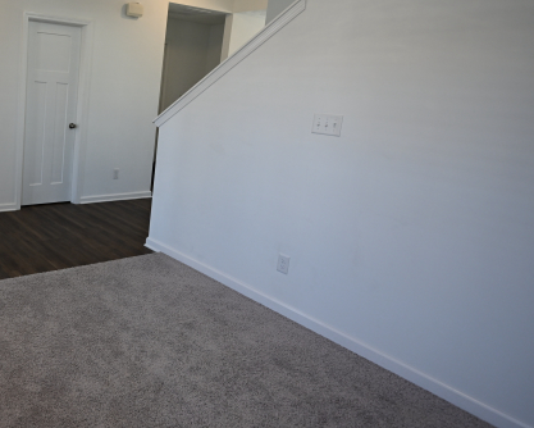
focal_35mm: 28
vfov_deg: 51.4
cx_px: 60
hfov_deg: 54.9
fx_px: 440
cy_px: 164
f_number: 2.8
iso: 400
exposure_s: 1/250
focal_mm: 16.5
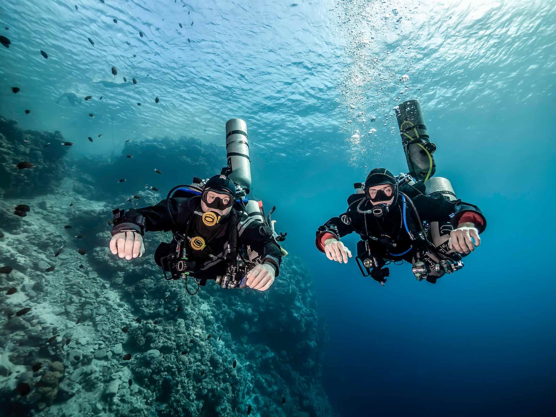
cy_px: 208
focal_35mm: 14
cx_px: 278
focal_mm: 7
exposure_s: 1/250
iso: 200
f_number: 4.5
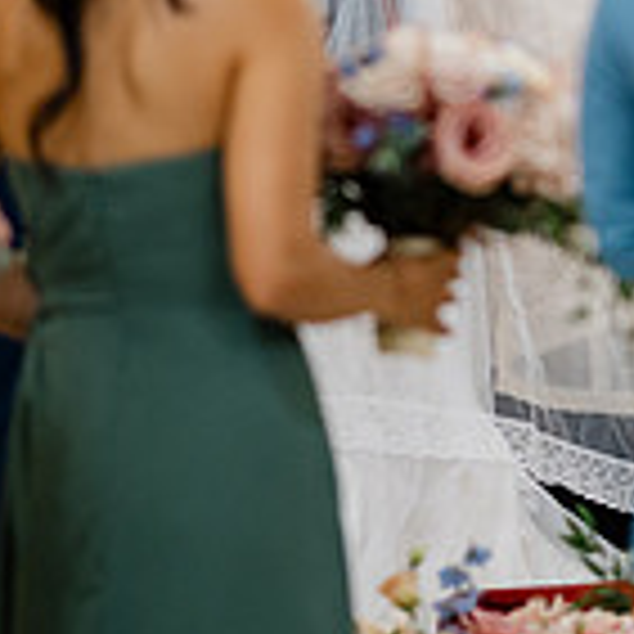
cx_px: 522
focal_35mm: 373
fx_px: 7729
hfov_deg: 4.7
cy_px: 2
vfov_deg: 4.7
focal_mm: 105
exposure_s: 1/160
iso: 640
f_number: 1.4
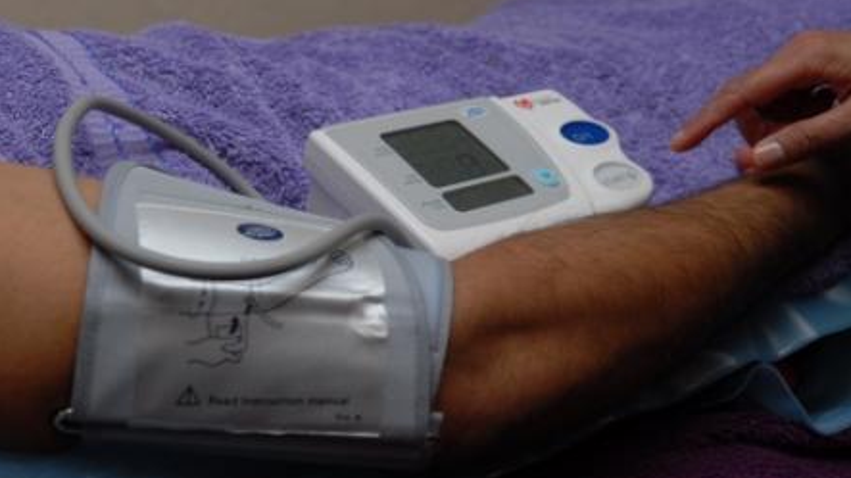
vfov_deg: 17.2
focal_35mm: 70
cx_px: 425
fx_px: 1579
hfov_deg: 30.2
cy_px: 211
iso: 200
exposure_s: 1/60
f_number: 5
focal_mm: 44
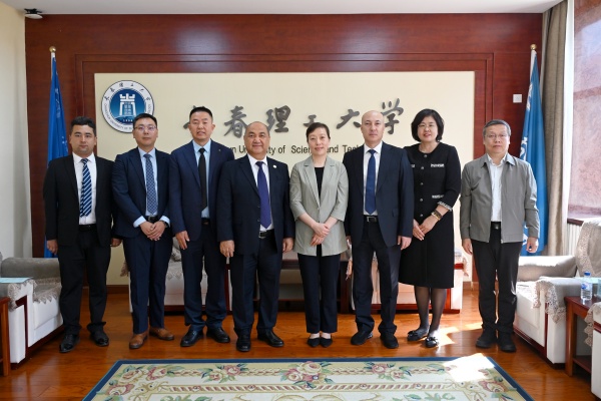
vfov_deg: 41.7
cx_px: 300
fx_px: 526
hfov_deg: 59.5
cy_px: 200
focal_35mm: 32
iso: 1000
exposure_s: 1/125
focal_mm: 31.5
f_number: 5.6
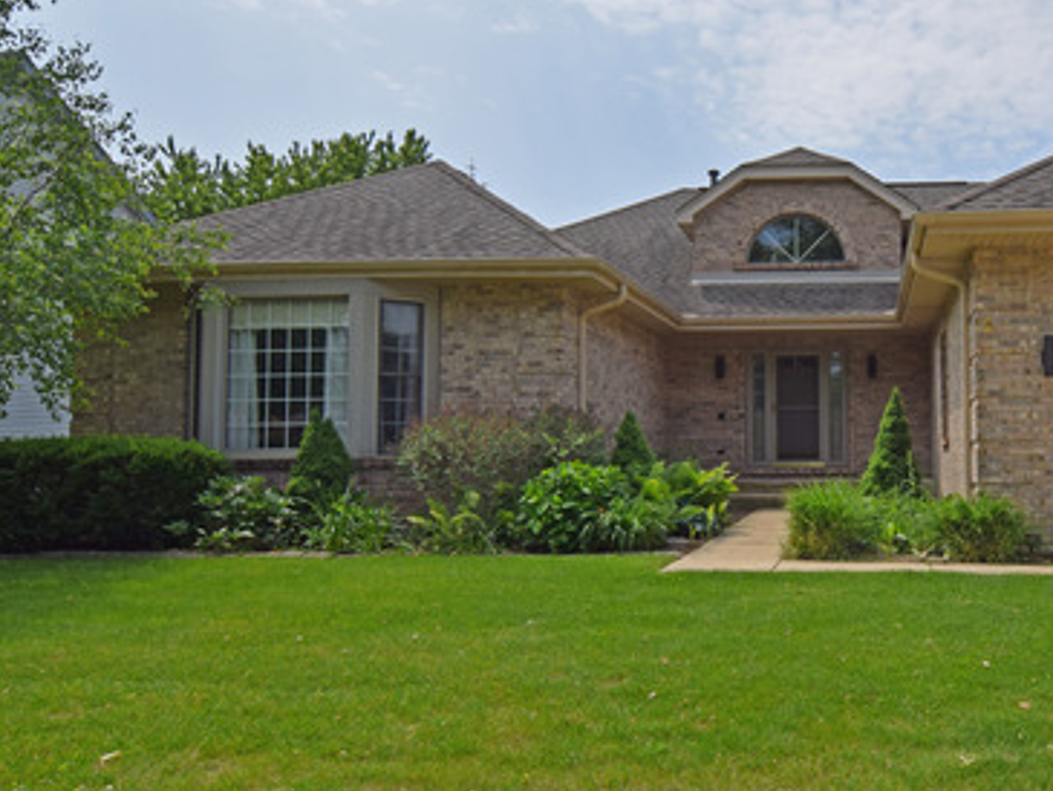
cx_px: 825
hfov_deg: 59.3
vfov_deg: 50.0
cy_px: 414
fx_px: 847
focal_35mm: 28
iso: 100
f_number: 11
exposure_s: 1/200
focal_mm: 11
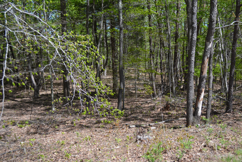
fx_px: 262
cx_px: 121
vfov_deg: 34.2
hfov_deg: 49.6
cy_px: 81
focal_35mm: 39
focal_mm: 26
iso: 100
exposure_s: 1/320
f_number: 4.5
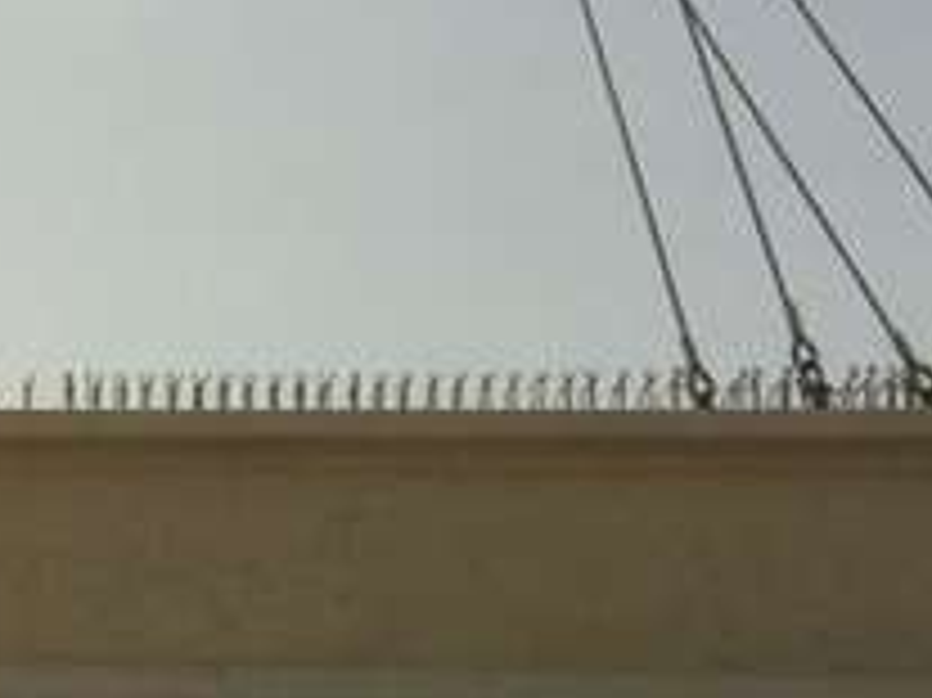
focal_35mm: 108
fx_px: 2906
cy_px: 338
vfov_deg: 13.7
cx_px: -216
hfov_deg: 17.3
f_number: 2.8
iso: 80
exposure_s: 1/3771
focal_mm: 3.85
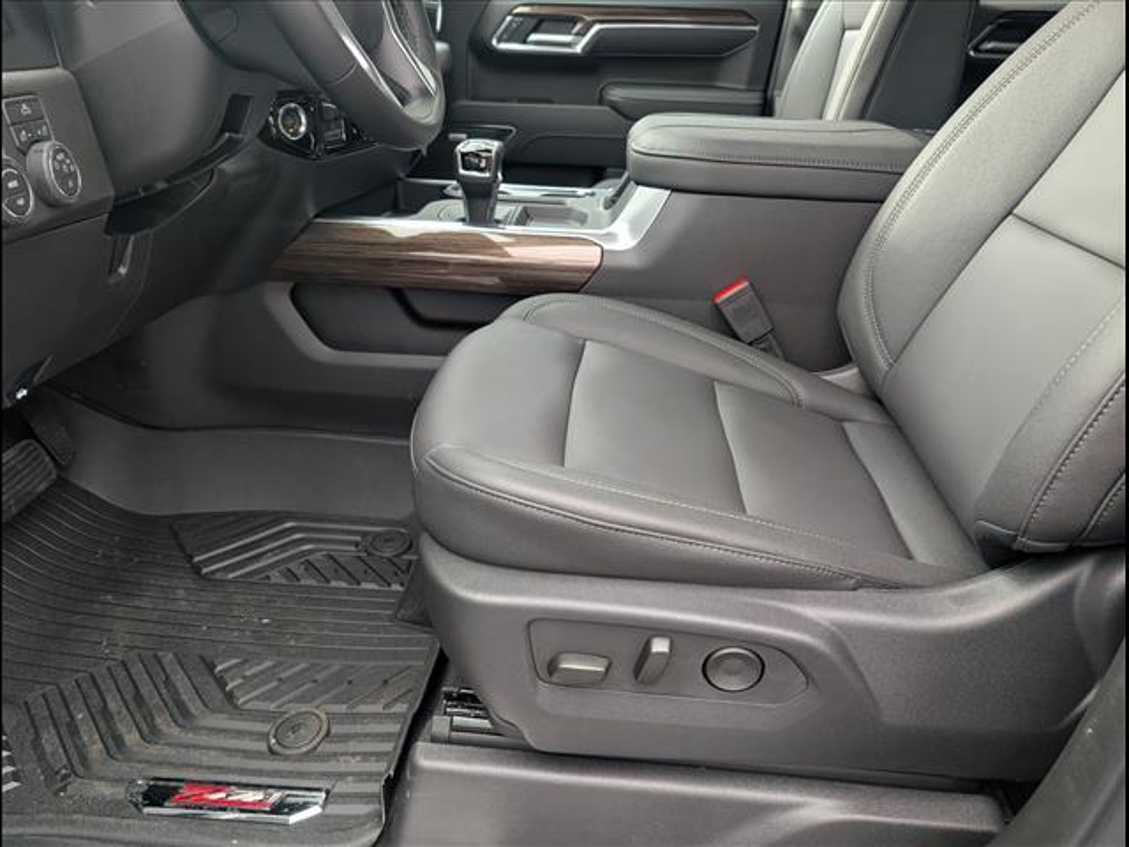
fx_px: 783
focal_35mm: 24
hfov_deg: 71.6
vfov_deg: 56.8
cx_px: 564
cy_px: 424
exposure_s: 1/323
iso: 385
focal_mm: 6.9
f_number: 1.68
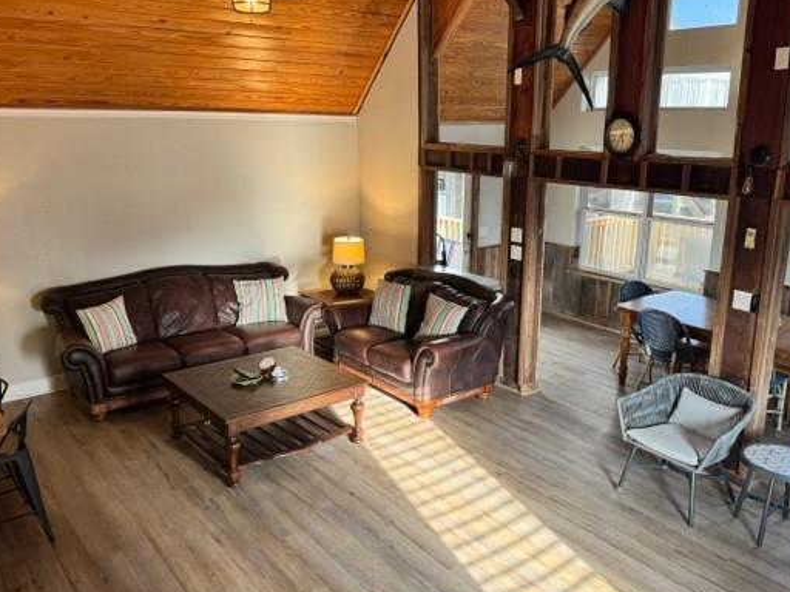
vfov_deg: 46.8
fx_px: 685
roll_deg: -0.8
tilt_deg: -15.1
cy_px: 288
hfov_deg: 59.8
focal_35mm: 30
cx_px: 434
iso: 100
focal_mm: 6.76
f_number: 1.78
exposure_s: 1/60
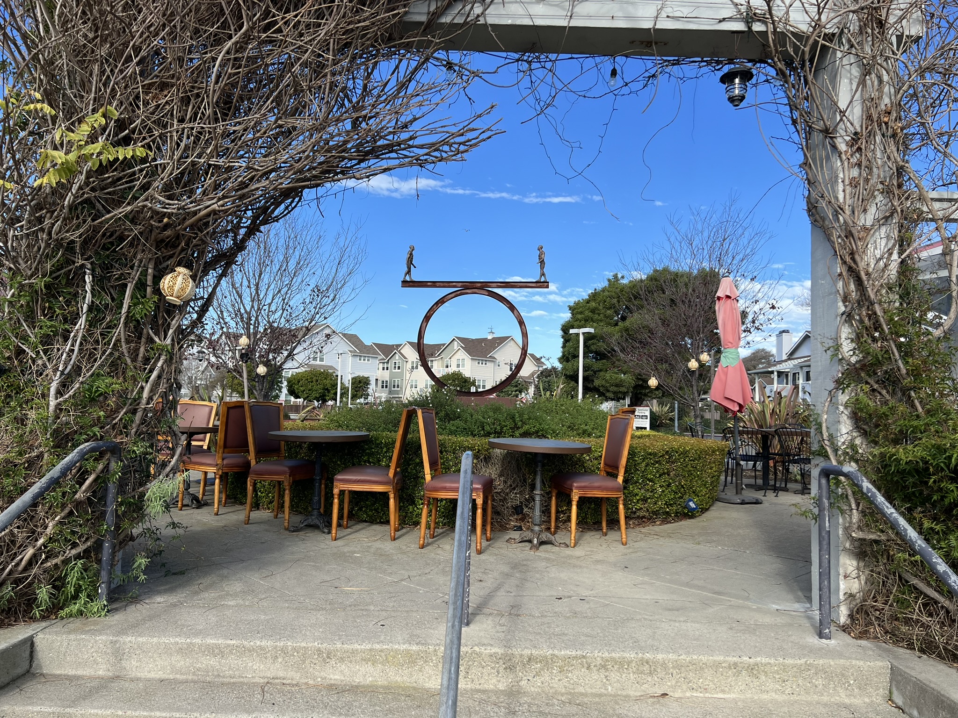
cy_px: 359
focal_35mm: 26
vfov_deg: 53.1
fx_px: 720
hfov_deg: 67.3
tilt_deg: +3.4
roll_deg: -1.6
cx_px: 479
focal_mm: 5.7
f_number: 1.5
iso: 50
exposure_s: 1/2994
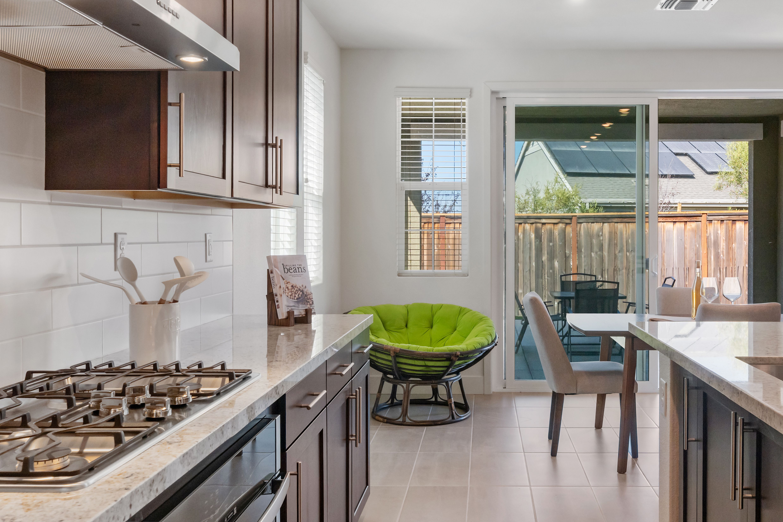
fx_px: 761
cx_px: 478
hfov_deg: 54.0
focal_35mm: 35
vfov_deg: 37.8
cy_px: 288
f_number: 9
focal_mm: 21
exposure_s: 1/40
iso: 400
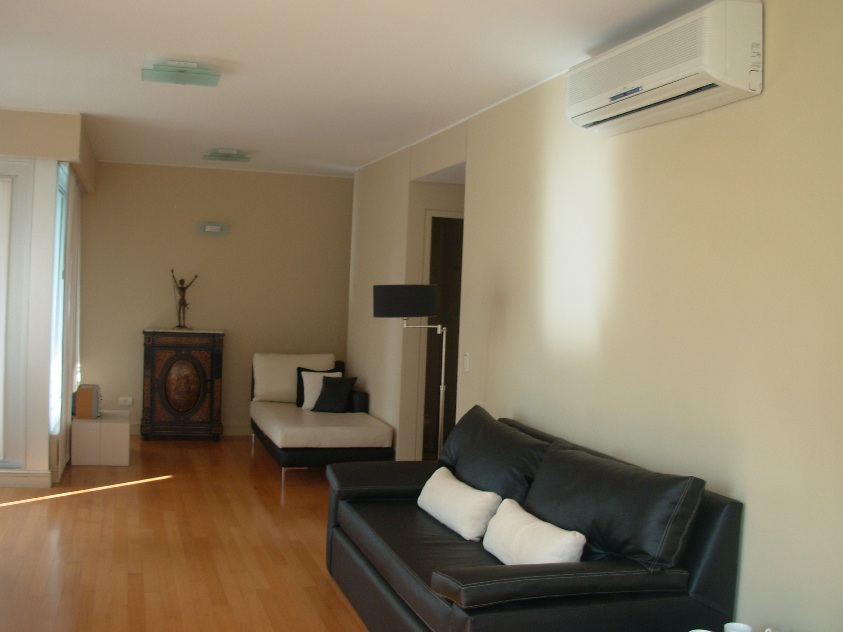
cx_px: 422
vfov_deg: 37.7
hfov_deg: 49.0
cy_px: 316
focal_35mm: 38
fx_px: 925
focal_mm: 6.3
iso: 50
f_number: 2.9
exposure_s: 1/78.3
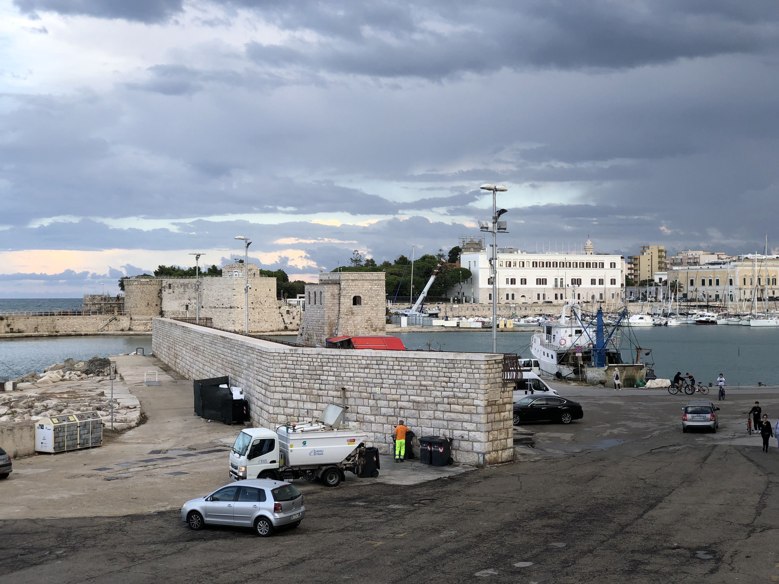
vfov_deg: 28.0
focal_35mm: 52
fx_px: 1170
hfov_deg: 36.8
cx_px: 390
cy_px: 292
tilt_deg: -0.2
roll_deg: +0.8
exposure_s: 1/187
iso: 16
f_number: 2.4
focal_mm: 6
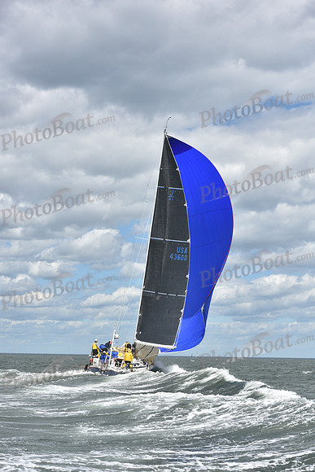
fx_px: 918
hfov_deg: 19.5
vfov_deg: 28.8
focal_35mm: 70
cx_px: 158
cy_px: 236
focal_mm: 70
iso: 320
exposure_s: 1/1250
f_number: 9
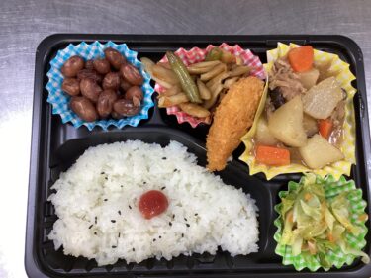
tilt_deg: -81.0
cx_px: 186
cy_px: 139
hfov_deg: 58.4
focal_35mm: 31
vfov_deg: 45.4
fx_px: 332
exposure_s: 1/50
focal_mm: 3.3
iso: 160
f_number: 2.4
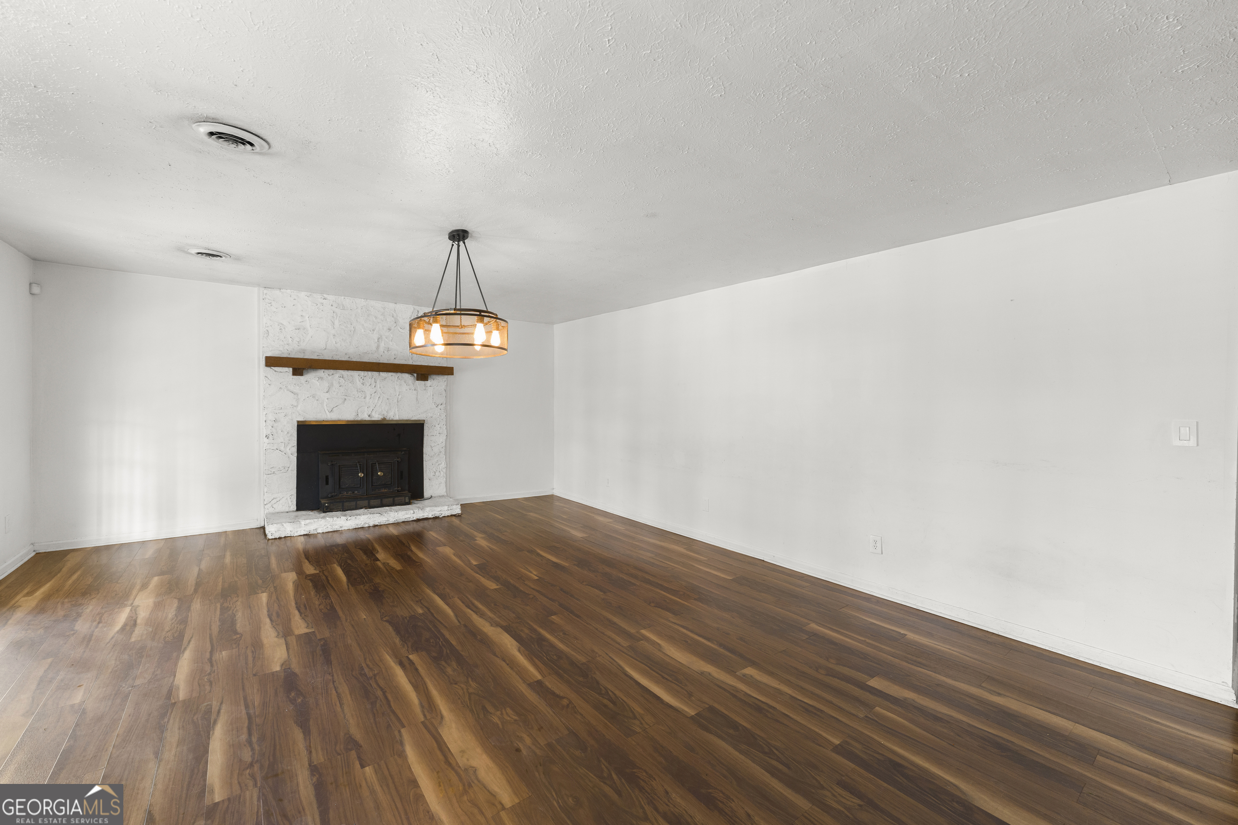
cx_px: 619
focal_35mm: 15
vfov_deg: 78.8
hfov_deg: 101.9
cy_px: 412
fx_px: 502
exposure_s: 1/13
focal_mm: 14.6
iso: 1250
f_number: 4.5
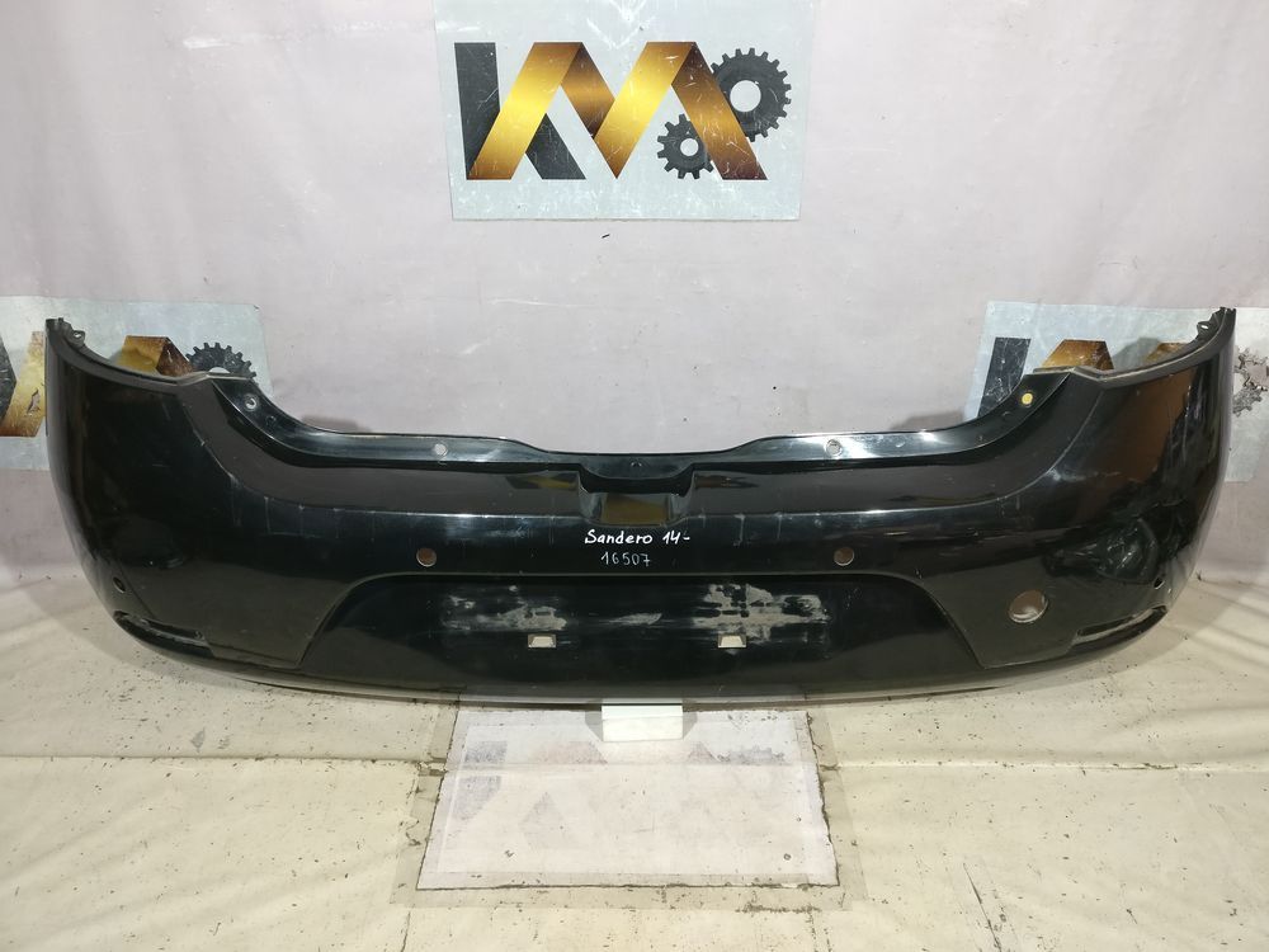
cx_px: 634
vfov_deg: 49.7
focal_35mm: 28
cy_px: 476
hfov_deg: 63.4
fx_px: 1026
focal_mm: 4.26
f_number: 2
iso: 400
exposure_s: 1/20
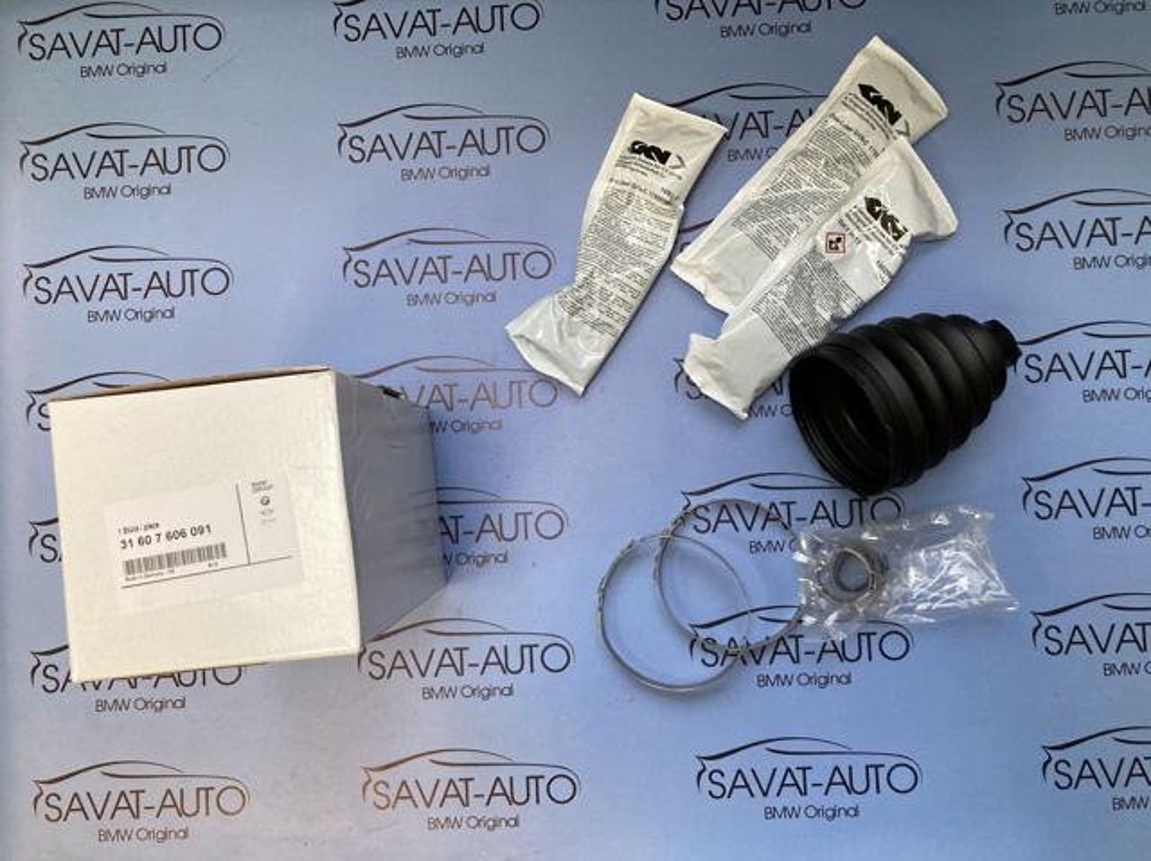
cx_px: 576
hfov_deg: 63.5
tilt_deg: -87.3
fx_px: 930
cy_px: 430
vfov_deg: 49.7
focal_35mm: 28
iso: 80
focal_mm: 3.99
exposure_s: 1/94
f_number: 1.8
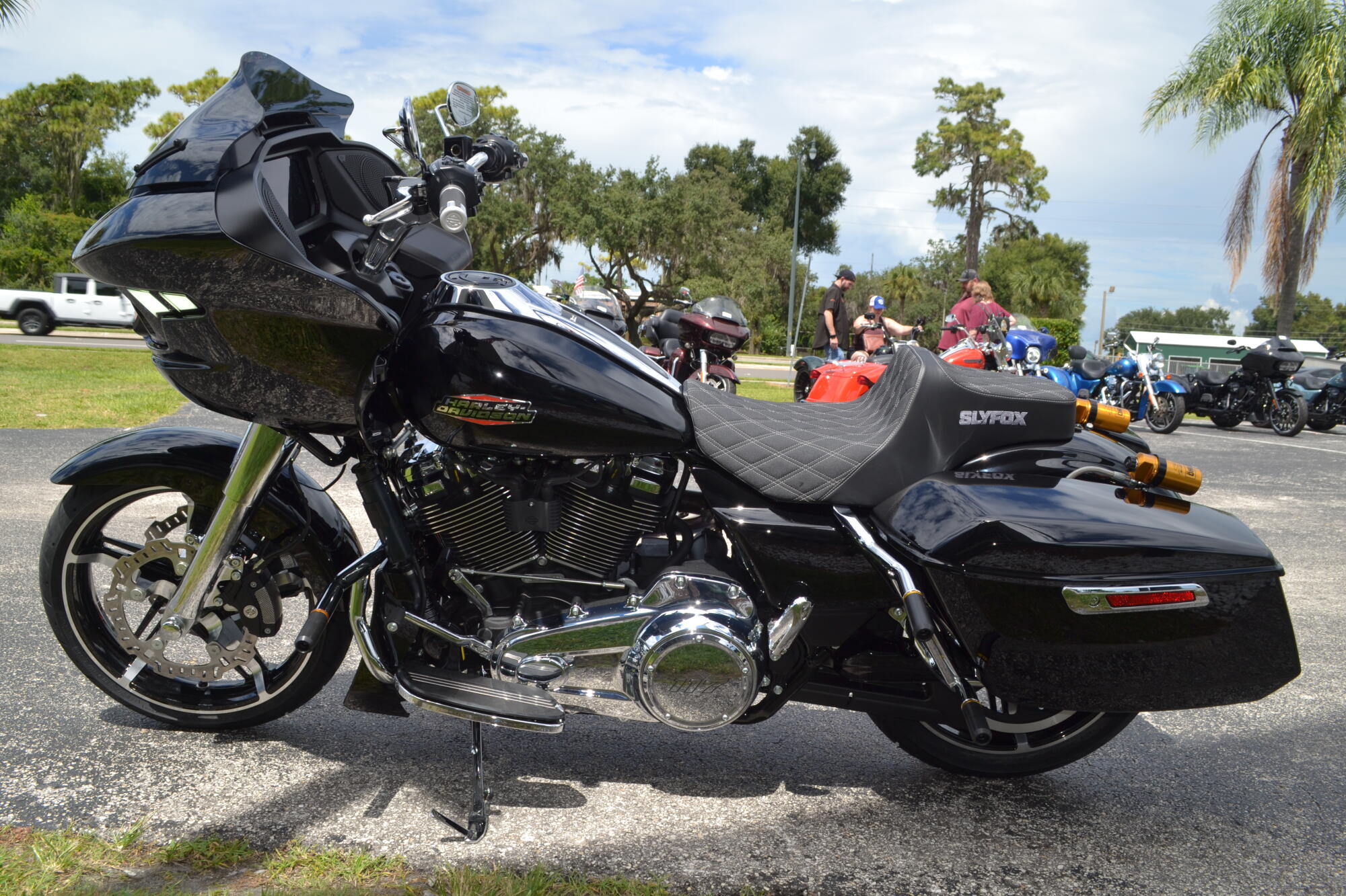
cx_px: 673
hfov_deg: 61.9
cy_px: 448
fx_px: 1121
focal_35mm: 30
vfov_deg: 43.6
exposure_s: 1/200
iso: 100
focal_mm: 20
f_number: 8
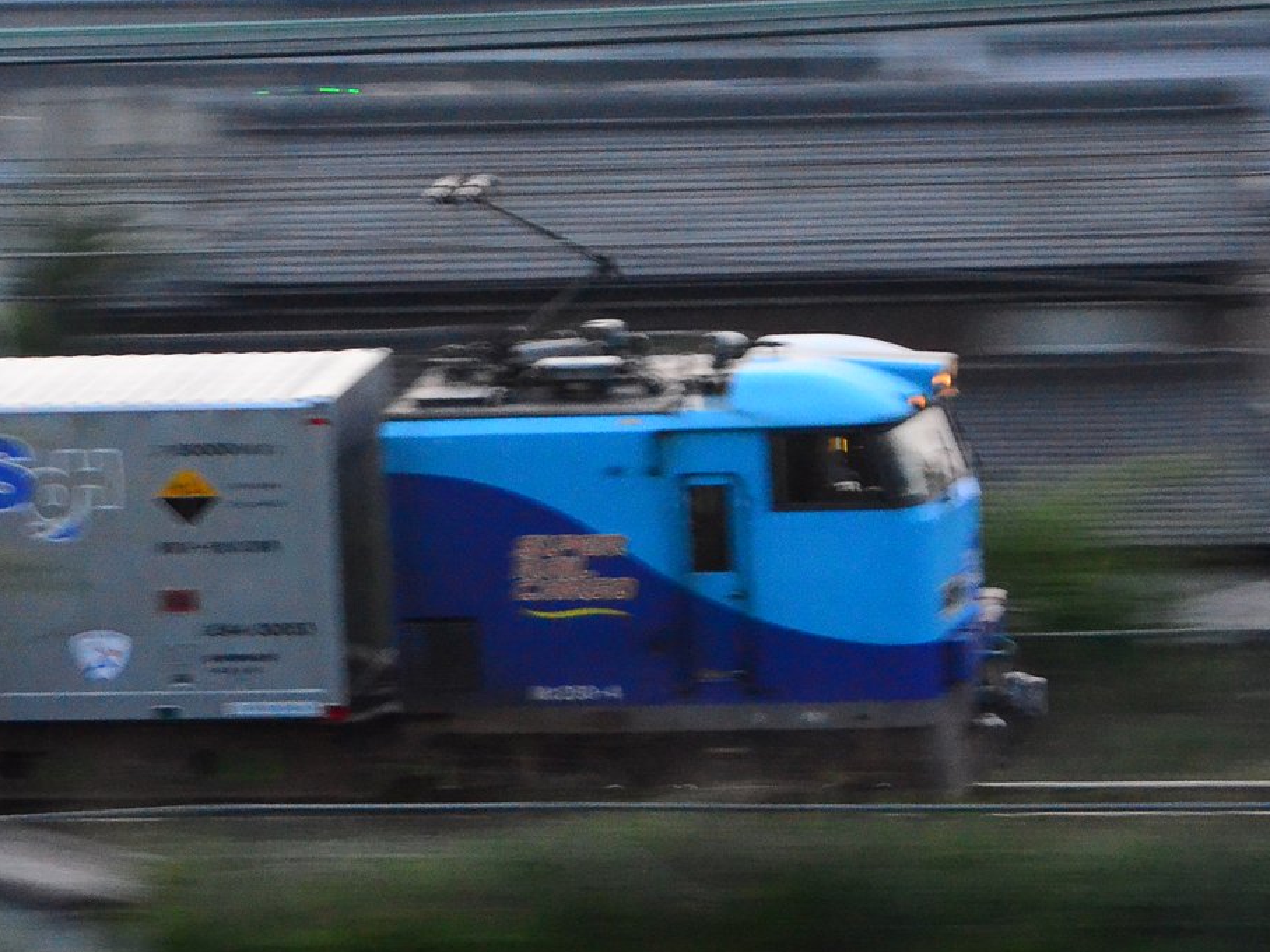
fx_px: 7744
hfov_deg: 9.4
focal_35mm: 211
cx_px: 397
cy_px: 587
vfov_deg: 7.0
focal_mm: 65
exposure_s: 1/30
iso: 3600
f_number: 6.3
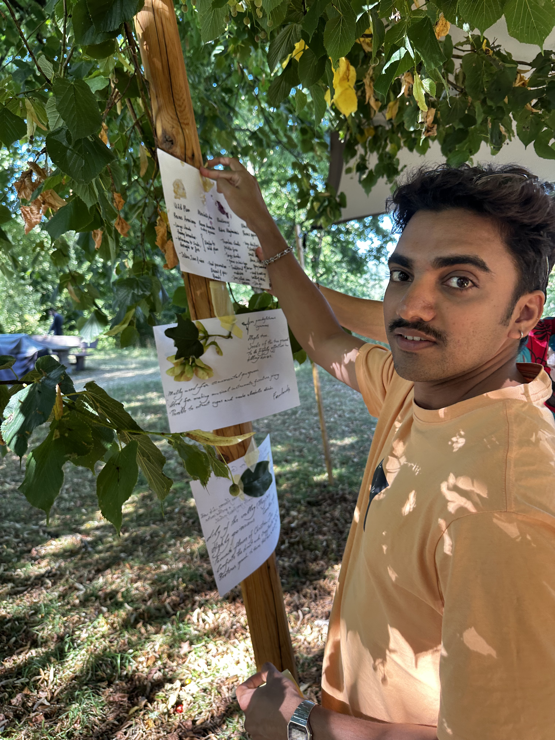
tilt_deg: -13.8
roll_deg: -5.7
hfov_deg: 56.8
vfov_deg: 71.6
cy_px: 370
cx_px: 278
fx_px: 513
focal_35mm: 24
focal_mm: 6.86
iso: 100
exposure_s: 1/121
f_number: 1.78
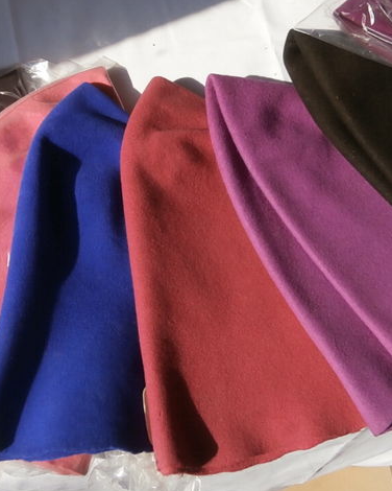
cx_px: 165
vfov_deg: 34.3
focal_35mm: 54
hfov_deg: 28.1
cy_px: 154
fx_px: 783
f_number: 2.8
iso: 80
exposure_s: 1/1250
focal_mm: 4.7
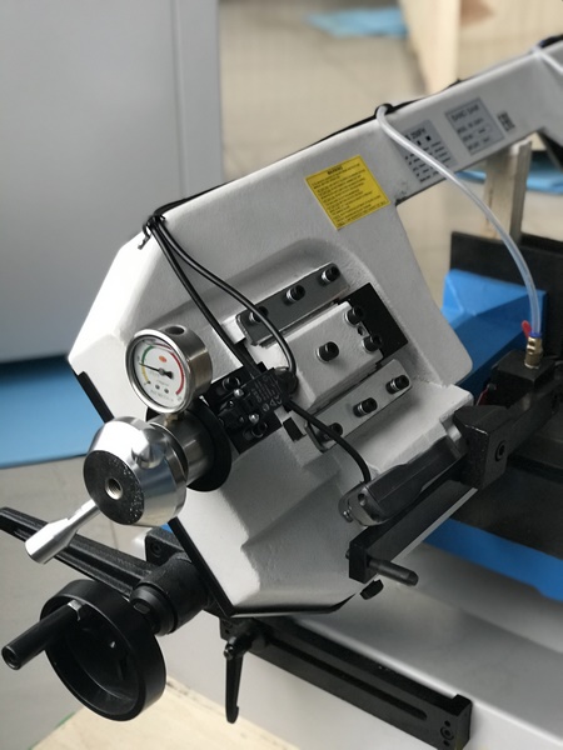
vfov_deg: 33.8
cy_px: 375
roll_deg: +1.0
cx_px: 282
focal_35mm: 57
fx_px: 1236
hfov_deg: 25.7
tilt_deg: -28.2
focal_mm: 6.6
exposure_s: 1/50
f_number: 2.8
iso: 200
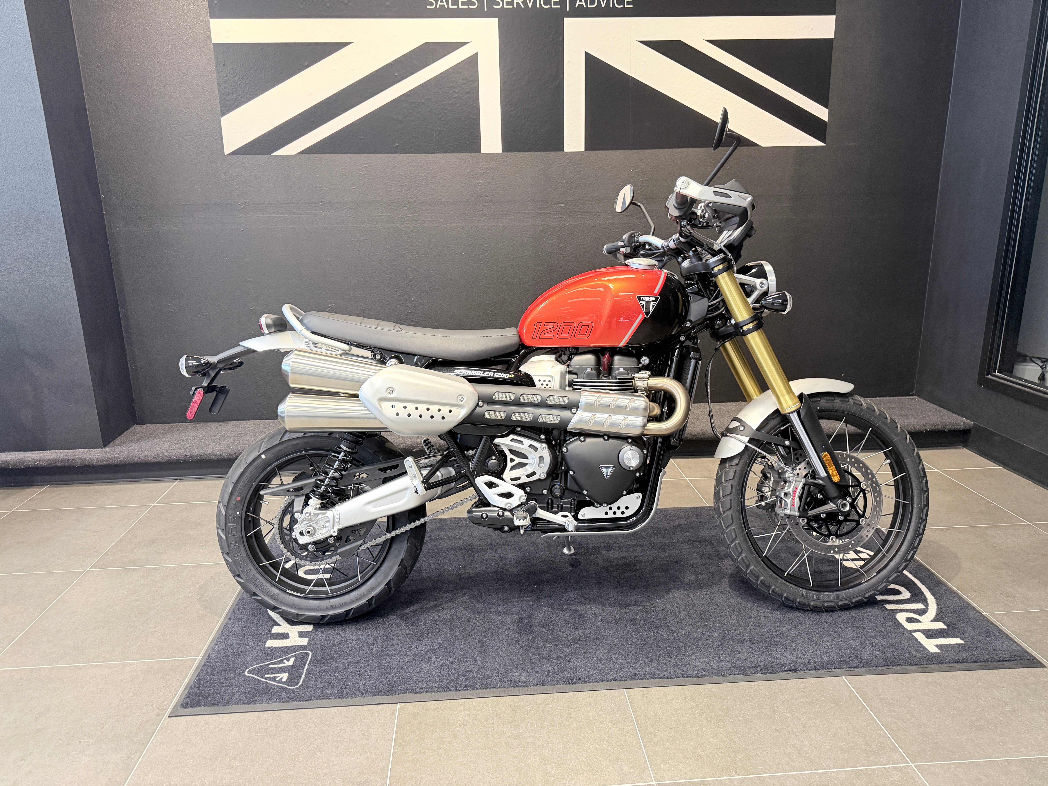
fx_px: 727
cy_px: 393
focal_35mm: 24
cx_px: 524
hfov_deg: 71.6
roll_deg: +1.2
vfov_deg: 56.8
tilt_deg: -15.1
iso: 320
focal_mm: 6.76
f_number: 1.78
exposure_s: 1/60
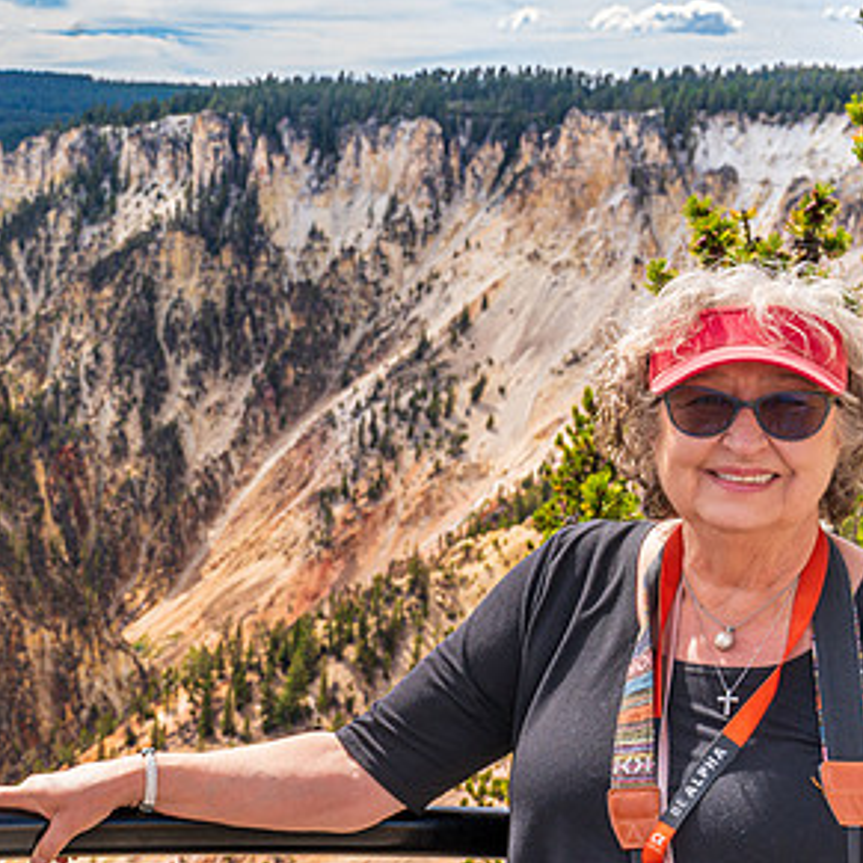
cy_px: 566
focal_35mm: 79
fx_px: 2228
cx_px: -38
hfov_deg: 21.0
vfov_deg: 21.8
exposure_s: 1/160
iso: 320
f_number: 11
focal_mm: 40
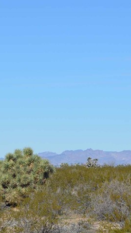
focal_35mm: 196
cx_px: 11
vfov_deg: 11.0
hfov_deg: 6.2
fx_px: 1211
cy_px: 145
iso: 100
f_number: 9
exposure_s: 1/320
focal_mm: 55
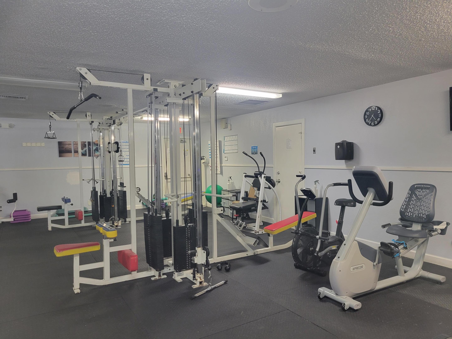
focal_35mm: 26
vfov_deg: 53.1
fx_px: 339
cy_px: 170
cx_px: 226
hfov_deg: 67.3
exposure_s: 1/60
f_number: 1.8
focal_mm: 5.4
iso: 200
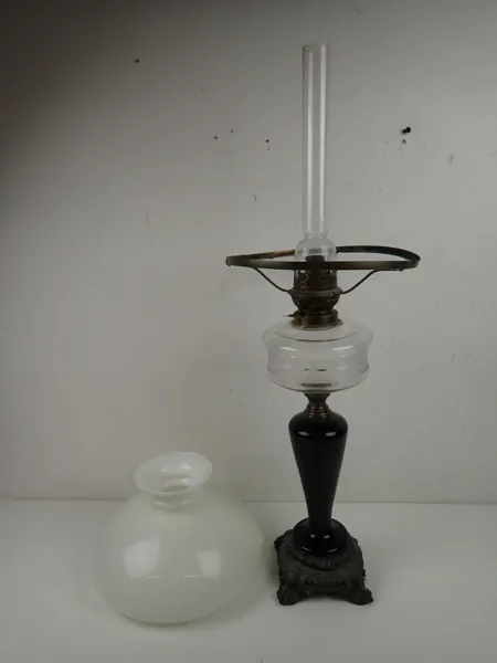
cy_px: 332
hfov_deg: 68.7
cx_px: 248
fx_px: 364
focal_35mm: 19
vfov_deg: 84.7
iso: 100
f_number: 2
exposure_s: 1/160
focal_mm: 3.33
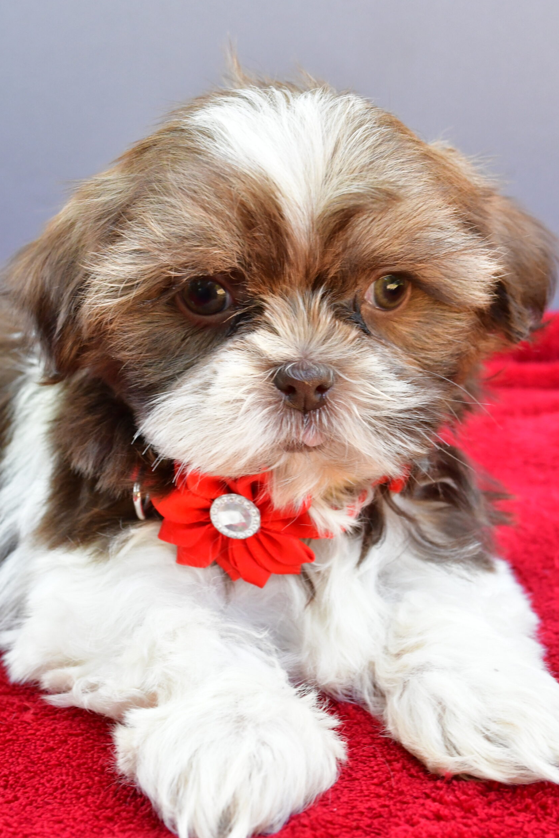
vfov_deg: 45.4
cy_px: 417
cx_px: 285
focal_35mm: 43
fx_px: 1001
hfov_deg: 31.2
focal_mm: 28
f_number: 10
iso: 3200
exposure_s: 1/200
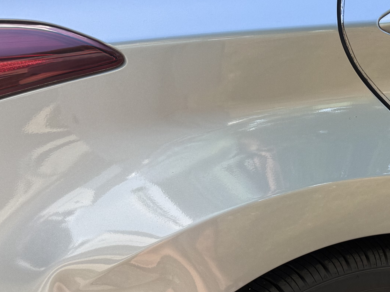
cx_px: 461
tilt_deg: -35.2
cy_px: 241
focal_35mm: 65
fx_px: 732
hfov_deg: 26.6
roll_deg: +0.5
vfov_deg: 22.2
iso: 64
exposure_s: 1/198
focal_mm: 6.76
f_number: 1.78
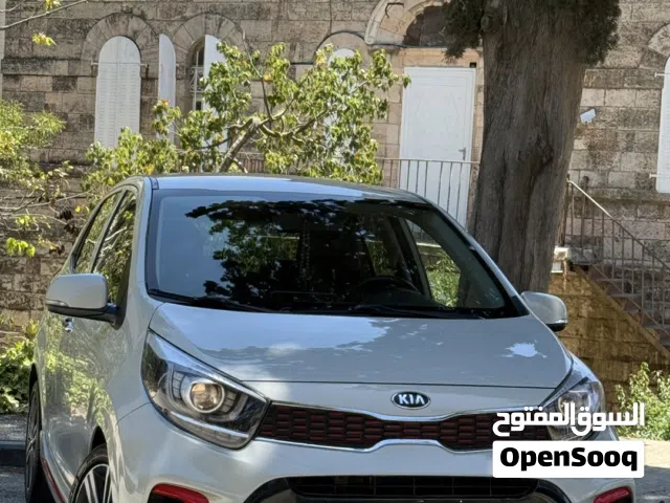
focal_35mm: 48
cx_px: 335
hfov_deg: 39.7
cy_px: 252
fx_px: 929
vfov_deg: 30.3
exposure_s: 1/1838
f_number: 1.78
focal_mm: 6.76
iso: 80
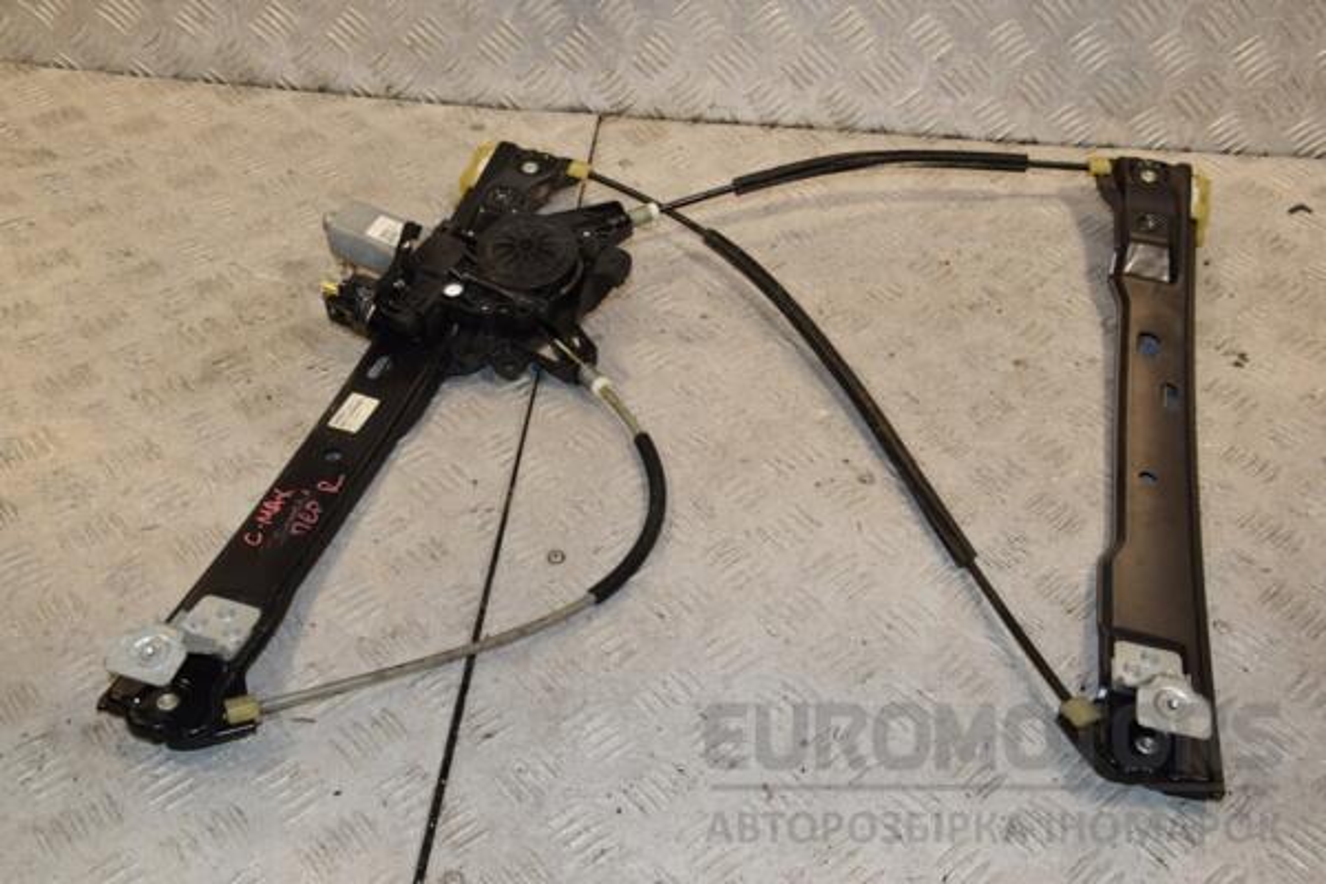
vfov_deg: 34.2
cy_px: 442
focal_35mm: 39
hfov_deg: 49.6
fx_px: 1436
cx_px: 663
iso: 800
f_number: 8
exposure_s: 1/200
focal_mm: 26
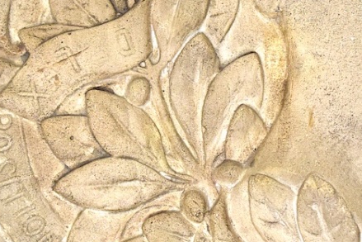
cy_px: 145
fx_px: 1650
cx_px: 205
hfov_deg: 12.5
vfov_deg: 8.4
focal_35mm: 164
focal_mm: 40
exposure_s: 1/60
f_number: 5
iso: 560
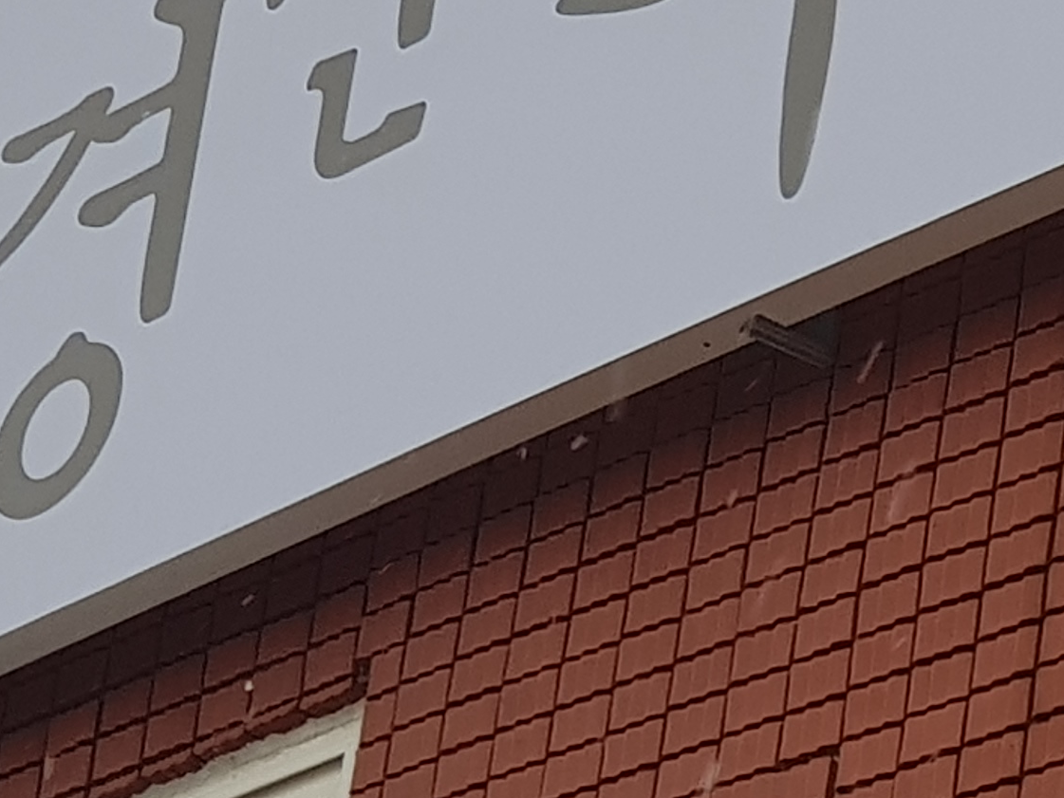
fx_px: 5748
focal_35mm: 187
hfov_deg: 10.5
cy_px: 476
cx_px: 887
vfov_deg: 7.9
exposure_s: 1/120
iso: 40
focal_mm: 6
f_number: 2.4
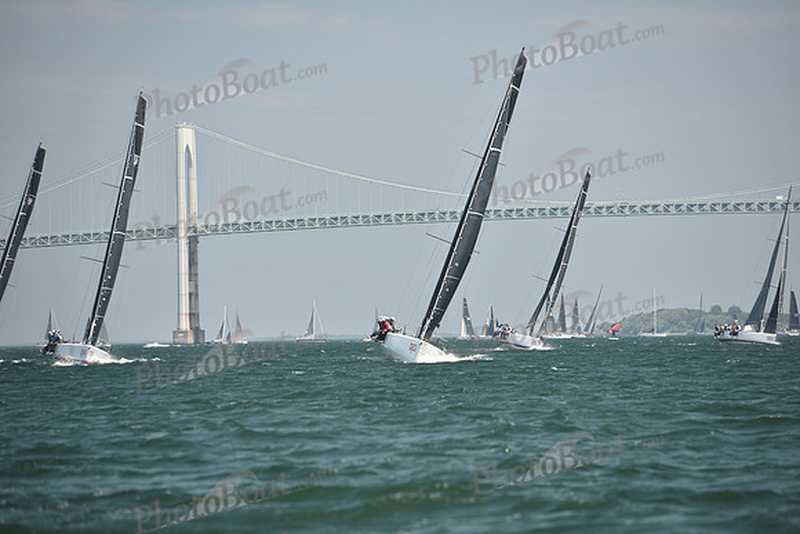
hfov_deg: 10.3
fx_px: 4445
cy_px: 267
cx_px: 400
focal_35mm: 200
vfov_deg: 6.9
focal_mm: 200
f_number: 4.5
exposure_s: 1/640
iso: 250
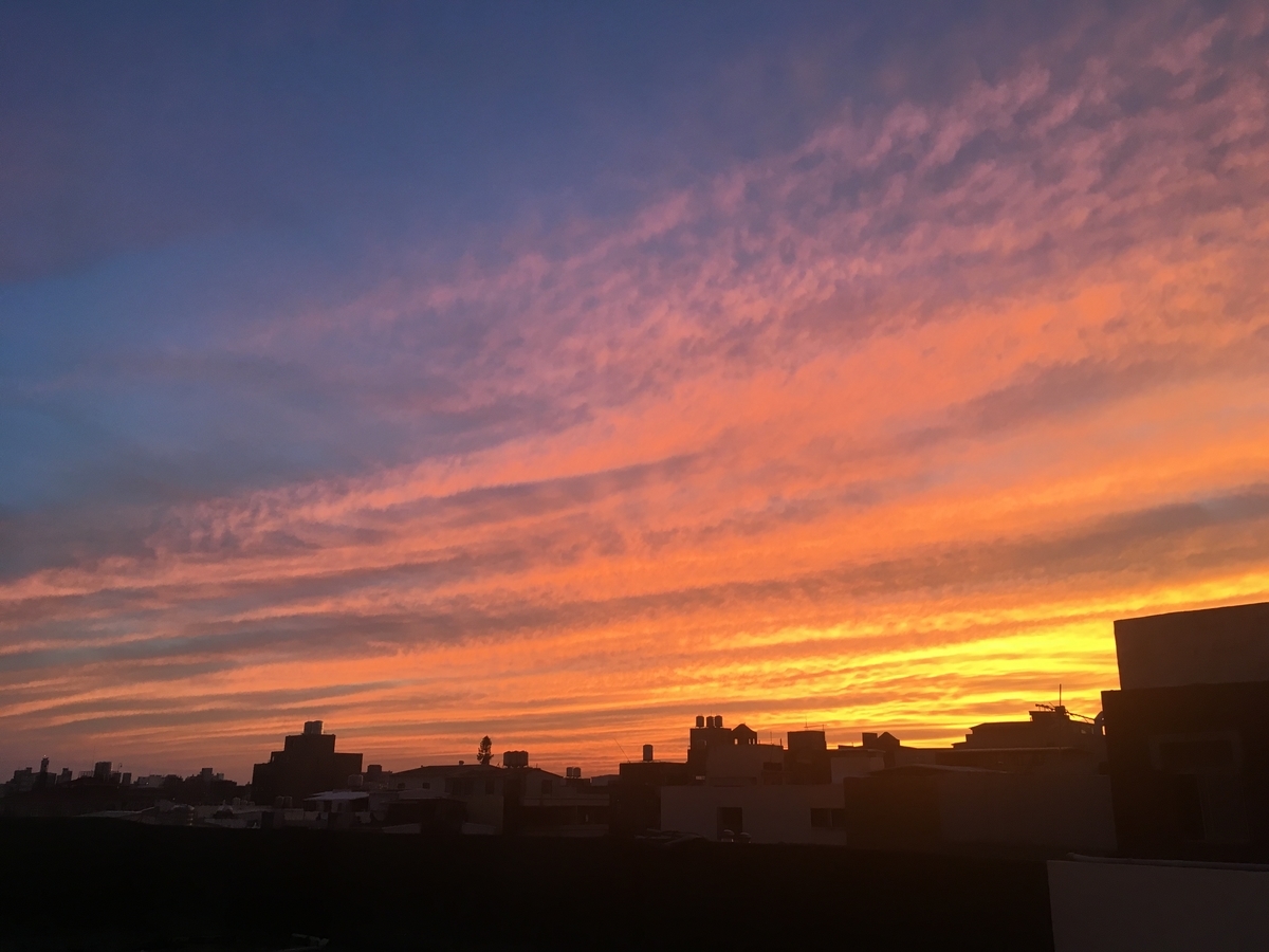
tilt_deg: +15.9
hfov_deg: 61.7
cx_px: 634
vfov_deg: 48.2
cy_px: 476
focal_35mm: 29
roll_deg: +0.9
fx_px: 1063
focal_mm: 4.15
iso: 25
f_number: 2.2
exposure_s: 1/30
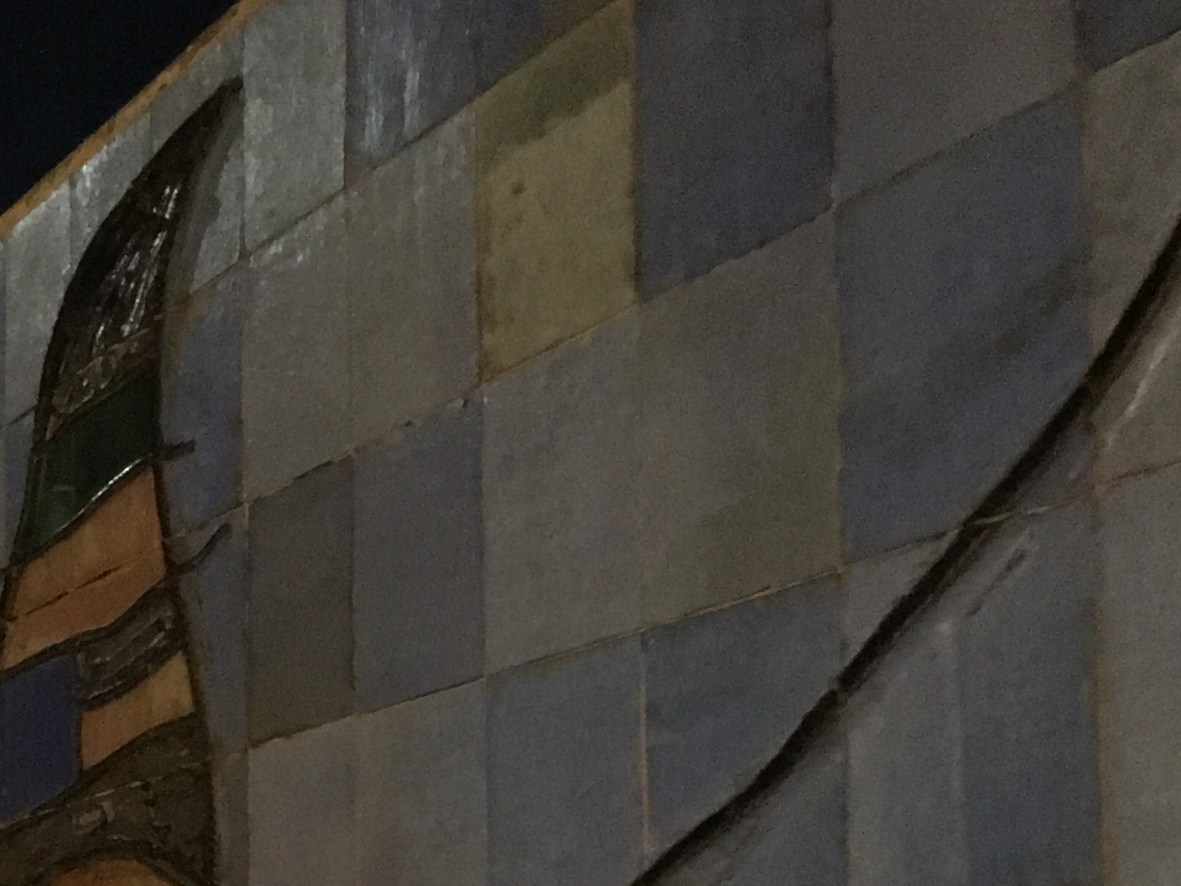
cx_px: -34
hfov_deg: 25.2
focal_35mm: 73
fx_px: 2490
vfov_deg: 19.3
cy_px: 982
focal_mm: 4.15
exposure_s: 1/4
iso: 1000
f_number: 2.2
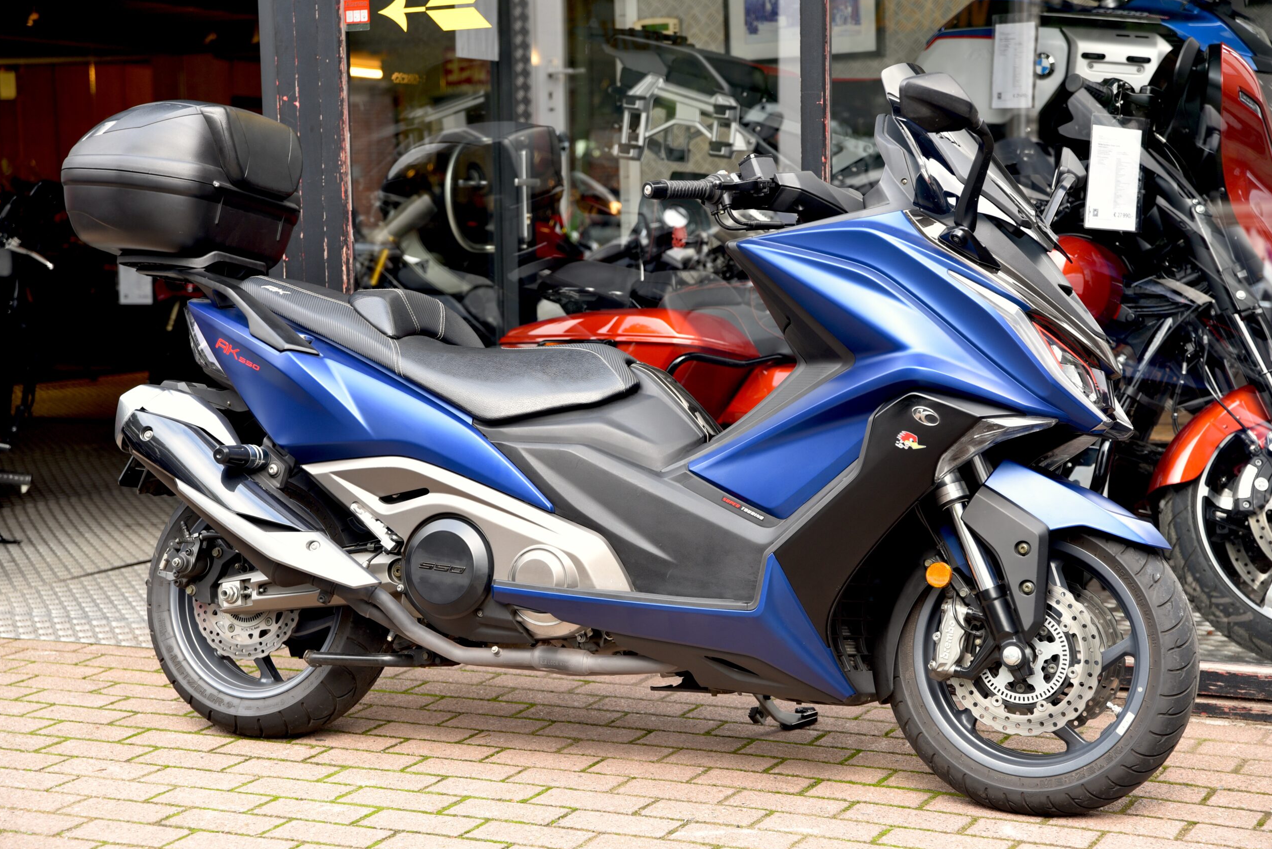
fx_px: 2510
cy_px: 429
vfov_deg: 19.2
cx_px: 640
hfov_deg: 28.4
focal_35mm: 71
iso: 200
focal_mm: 70
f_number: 4
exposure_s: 1/60
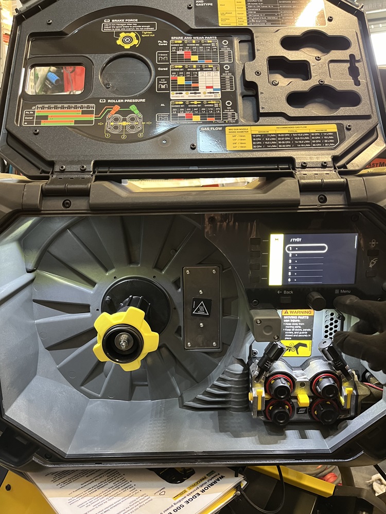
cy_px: 257
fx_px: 387
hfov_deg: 53.1
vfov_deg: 67.3
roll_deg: +0.4
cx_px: 193
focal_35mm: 26
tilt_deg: -12.6
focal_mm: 5.1
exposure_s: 1/33
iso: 500
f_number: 1.6
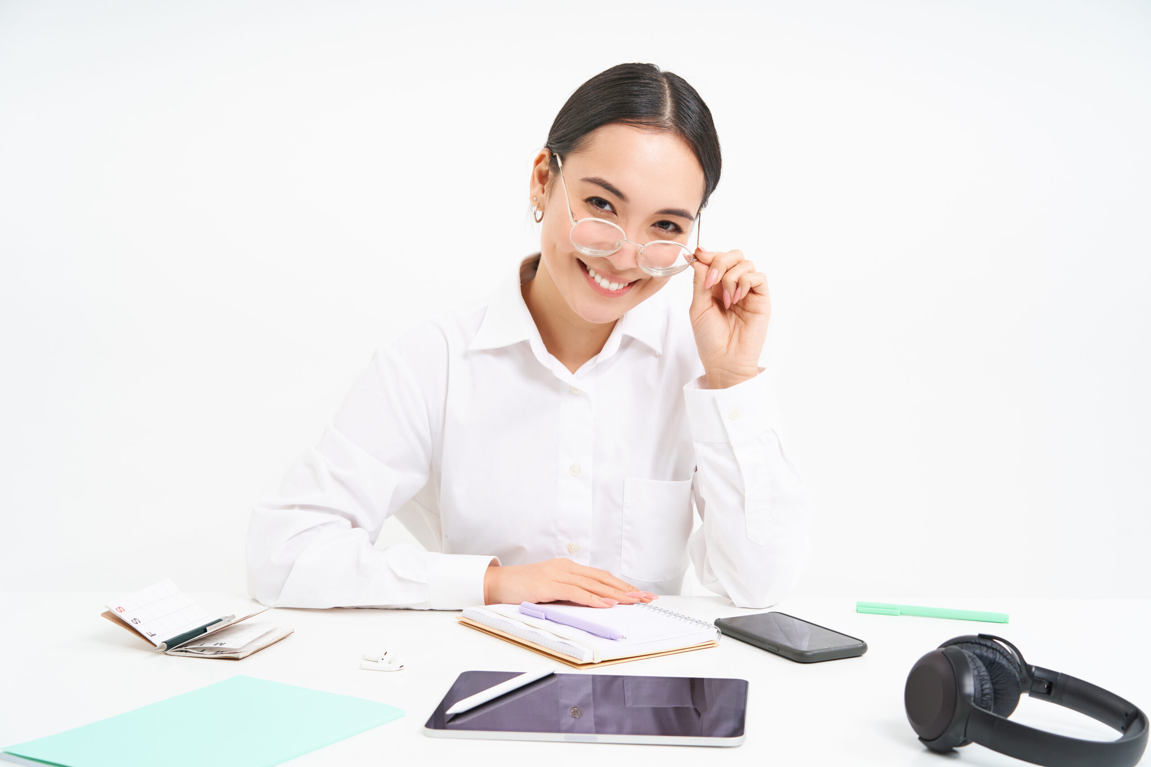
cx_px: 576
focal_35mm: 55
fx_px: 1758
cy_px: 384
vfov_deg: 24.6
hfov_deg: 36.2
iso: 400
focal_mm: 55
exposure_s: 1/125
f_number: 7.1
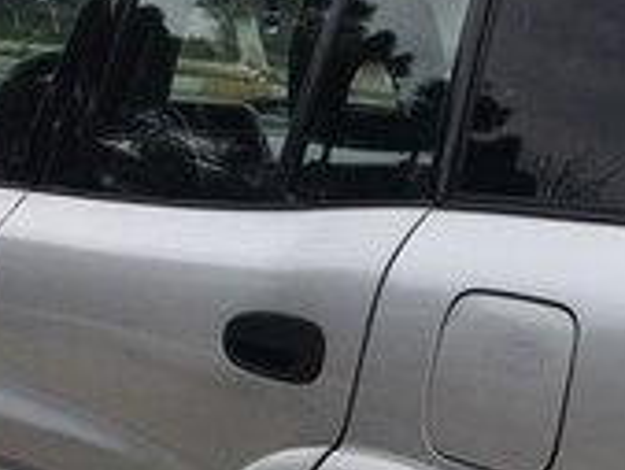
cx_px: 692
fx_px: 2042
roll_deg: -2.1
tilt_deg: -13.4
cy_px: 535
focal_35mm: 113
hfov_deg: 16.8
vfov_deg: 12.9
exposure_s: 1/507
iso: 32
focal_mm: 4.15
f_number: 2.2
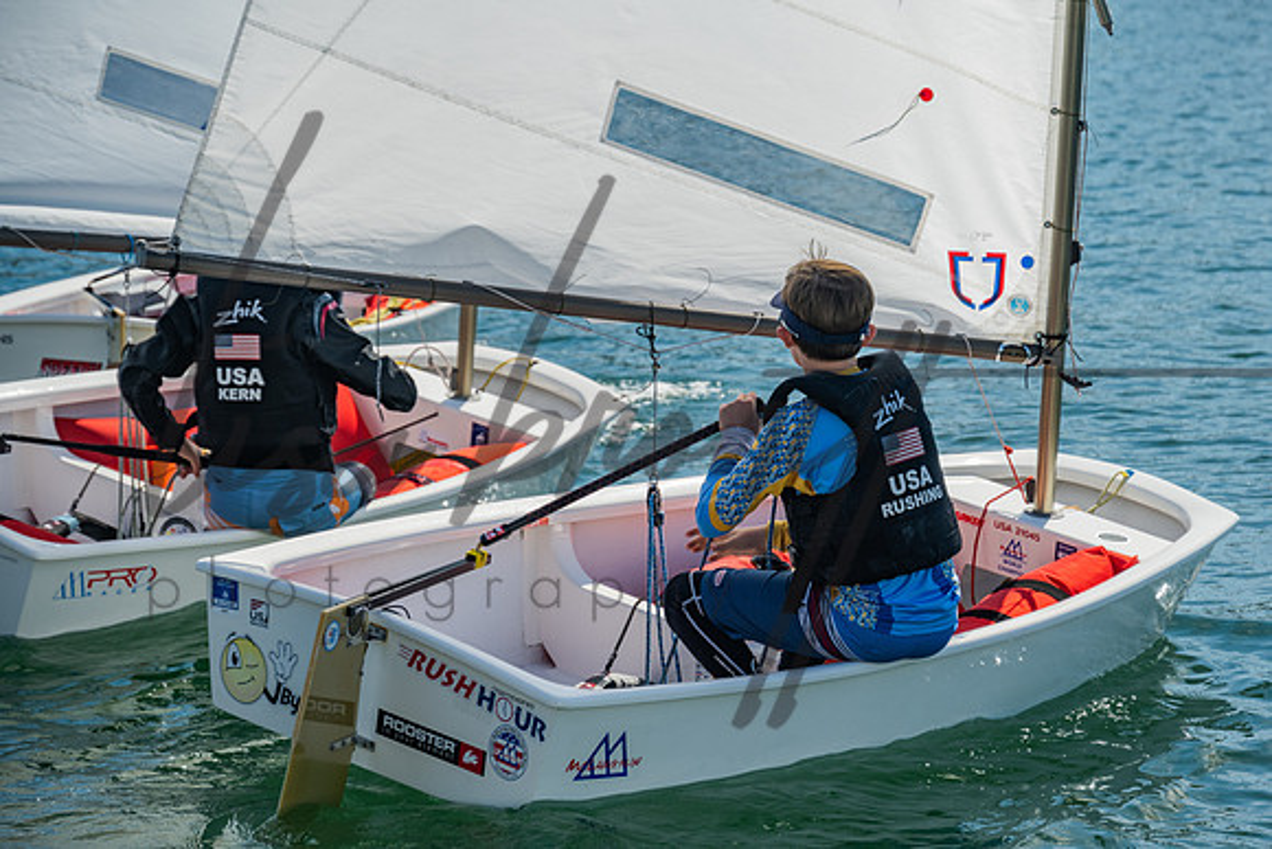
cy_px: 459
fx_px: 5744
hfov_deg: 12.6
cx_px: 712
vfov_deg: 8.4
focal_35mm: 163
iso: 100
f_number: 6.3
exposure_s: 1/250
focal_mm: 145
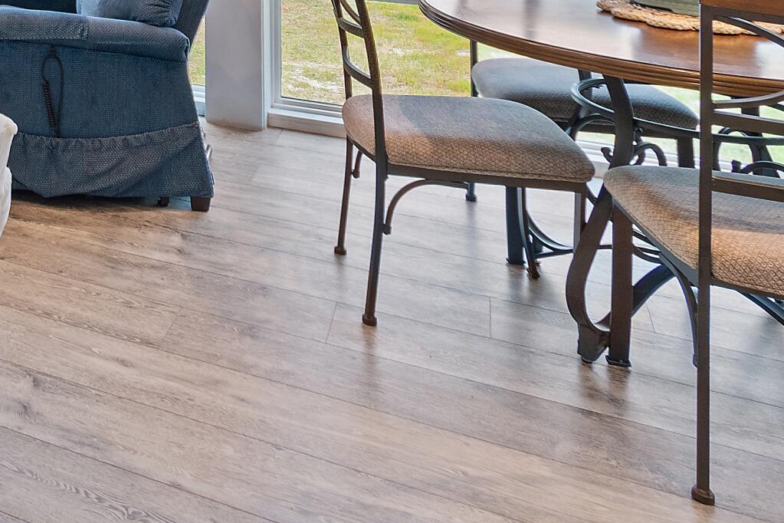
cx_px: -144
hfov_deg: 35.5
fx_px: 958
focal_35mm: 44
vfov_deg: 25.1
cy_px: -209
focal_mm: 10
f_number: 4.5
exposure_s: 1/15
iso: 100
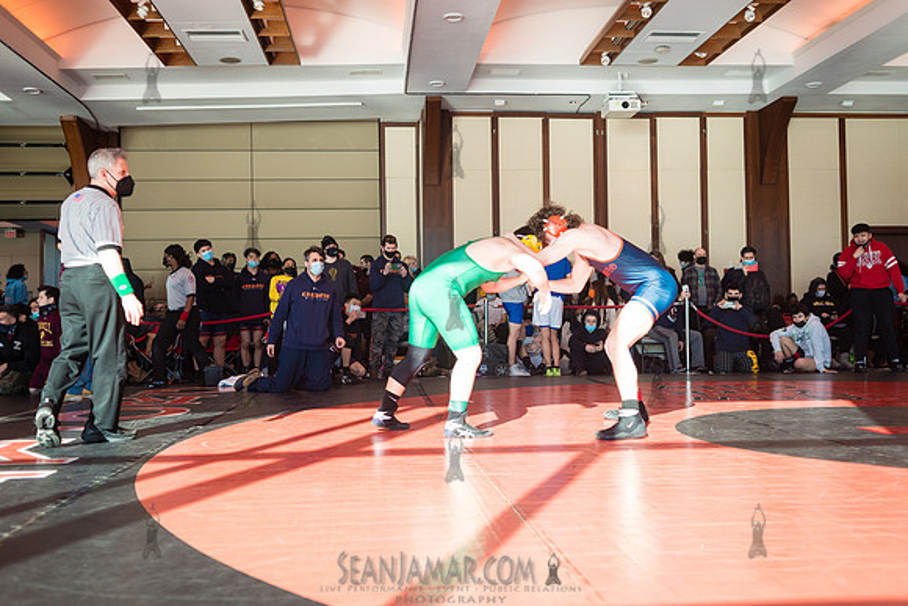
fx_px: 883
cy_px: 303
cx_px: 454
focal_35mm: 35
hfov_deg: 54.4
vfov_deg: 37.9
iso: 400
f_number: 3.5
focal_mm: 35
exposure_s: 1/400
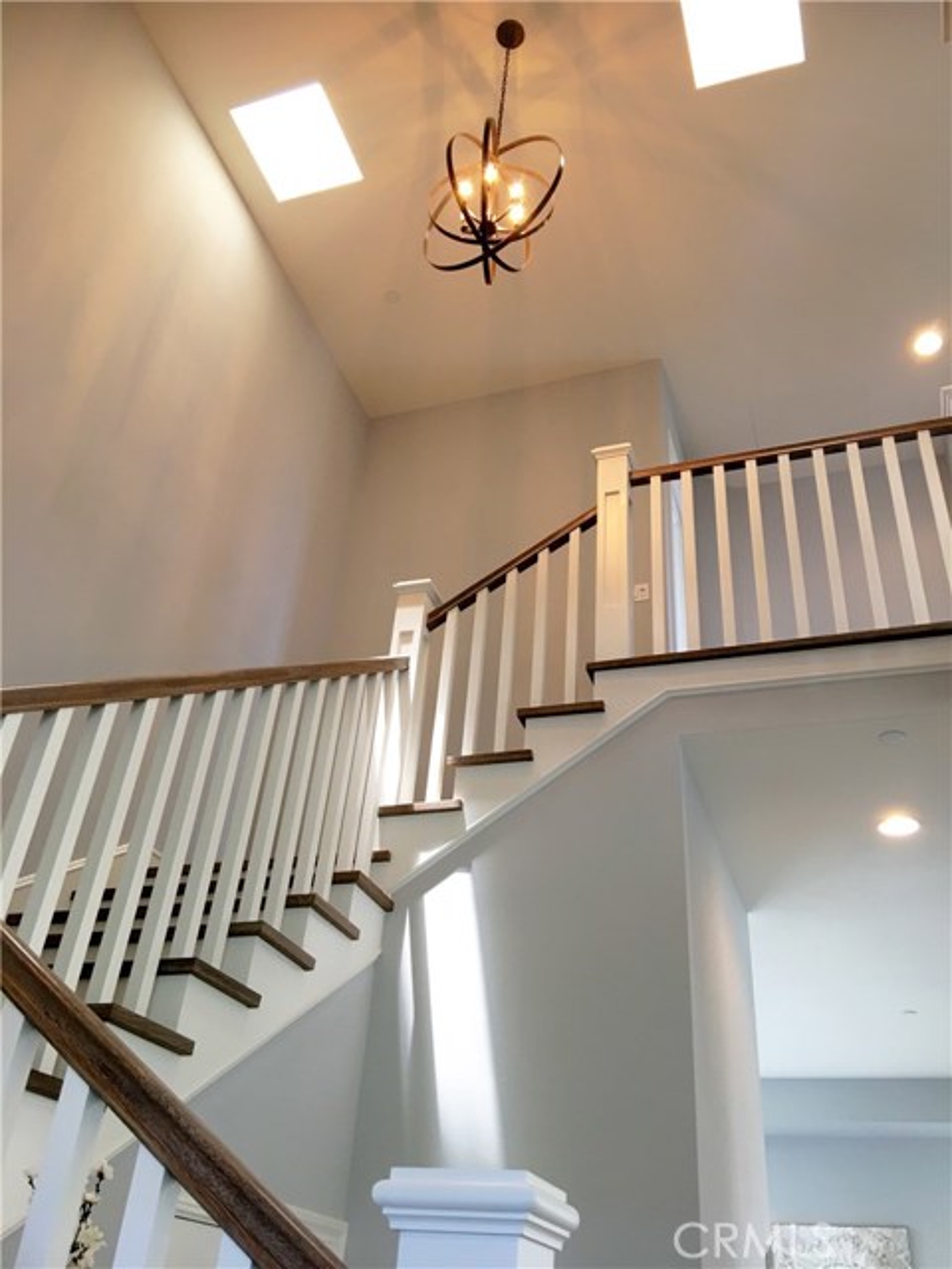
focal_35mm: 29
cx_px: 476
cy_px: 634
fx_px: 1063
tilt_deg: +34.7
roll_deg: -5.0
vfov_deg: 61.7
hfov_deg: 48.2
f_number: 2.2
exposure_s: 1/15
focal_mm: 4.15
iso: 25
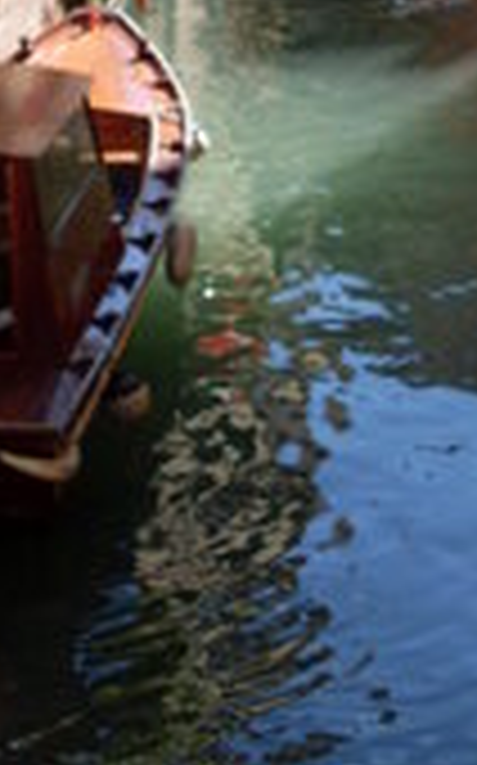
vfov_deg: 20.6
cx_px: 369
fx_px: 1979
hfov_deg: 13.7
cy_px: -130
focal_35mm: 95
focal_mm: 6.3
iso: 80
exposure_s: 1/500
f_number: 2.8
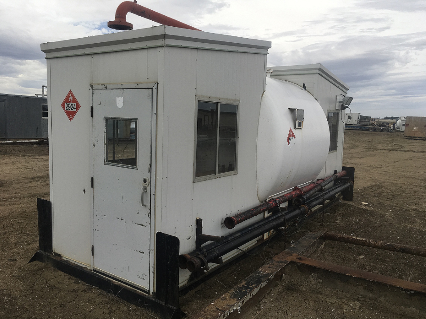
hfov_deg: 61.7
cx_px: 213
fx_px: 357
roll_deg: -1.6
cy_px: 160
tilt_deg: -7.5
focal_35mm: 29
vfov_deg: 48.2
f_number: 2.2
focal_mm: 4.15
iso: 25
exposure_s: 1/1923
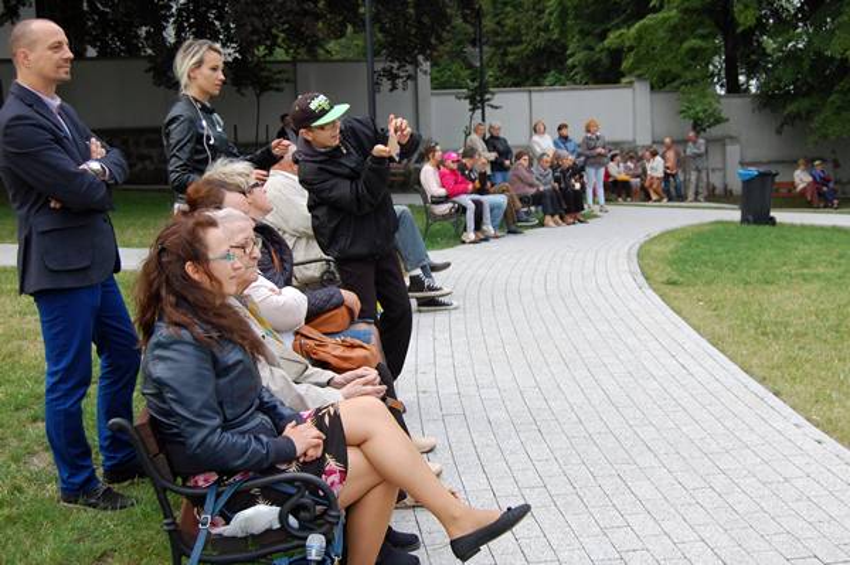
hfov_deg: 46.4
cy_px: 282
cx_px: 425
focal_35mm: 42
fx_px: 991
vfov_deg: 31.8
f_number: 5.6
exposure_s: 1/125
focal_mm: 28
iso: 360
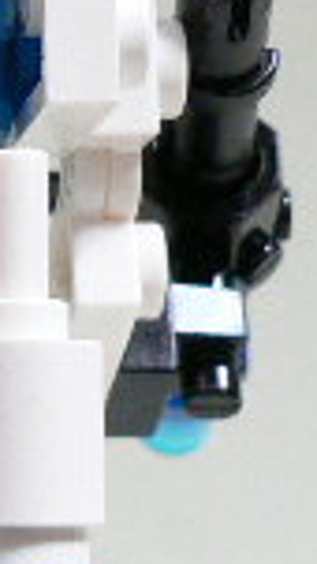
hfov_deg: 7.1
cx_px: -313
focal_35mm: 166
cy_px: 280
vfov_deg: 13.0
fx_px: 2479
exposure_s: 1/15
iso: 200
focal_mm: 6
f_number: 2.8
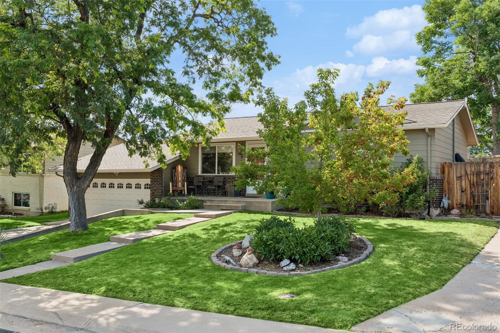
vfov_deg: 40.0
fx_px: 458
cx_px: 250
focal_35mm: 33
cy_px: 166
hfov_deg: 57.2
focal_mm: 33
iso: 400
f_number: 9
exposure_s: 1/320
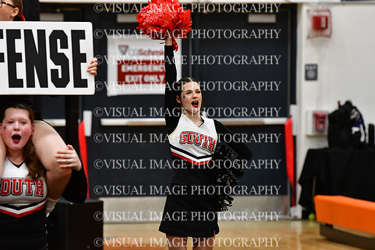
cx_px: 188
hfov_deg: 7.2
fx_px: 2969
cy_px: 125
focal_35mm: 285
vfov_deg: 4.8
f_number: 4
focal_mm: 190
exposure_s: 1/500
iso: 4000
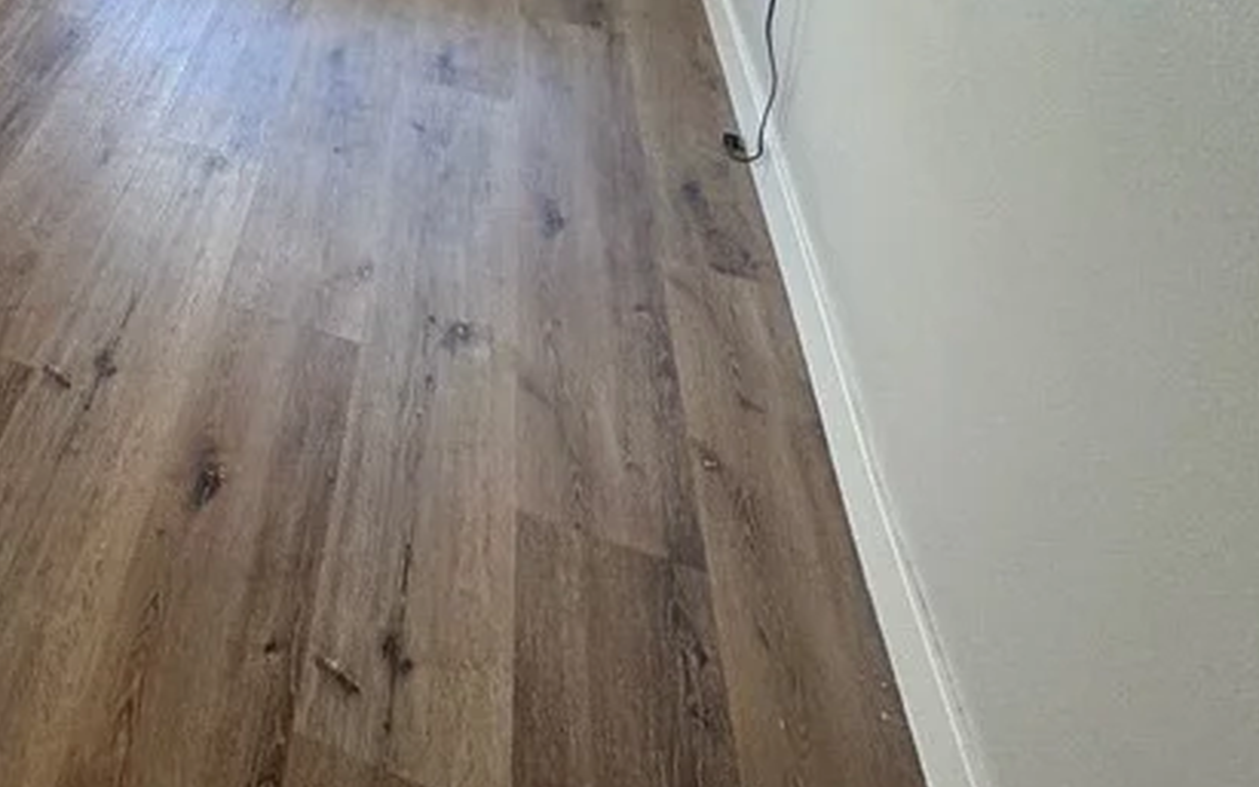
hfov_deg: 43.2
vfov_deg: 26.1
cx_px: -67
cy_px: -371
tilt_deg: -11.4
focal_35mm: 37
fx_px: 1270
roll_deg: +0.9
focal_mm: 2.22
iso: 80
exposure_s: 1/120
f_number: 2.2
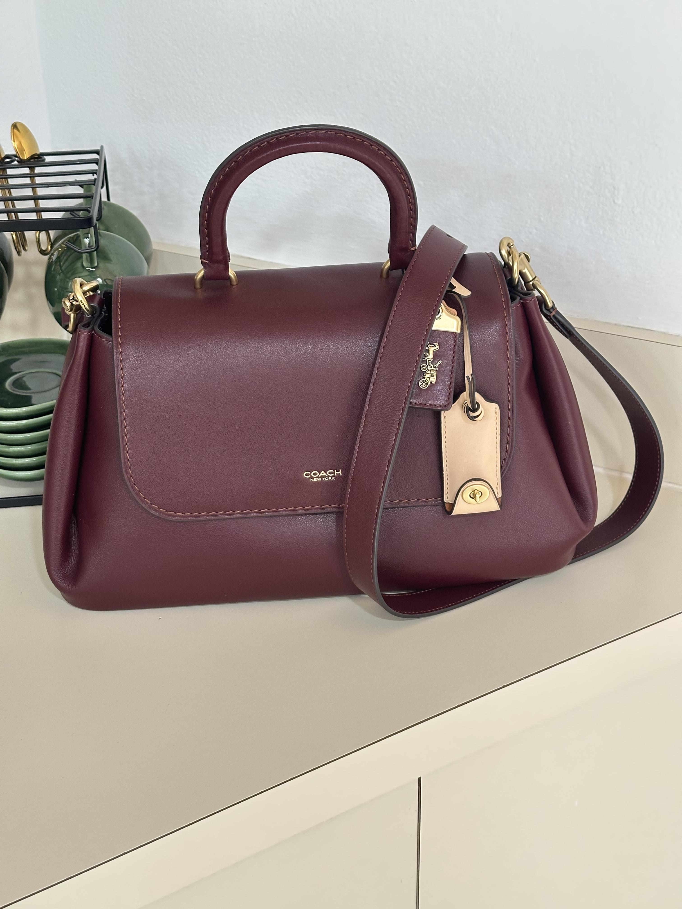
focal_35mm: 48
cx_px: 341
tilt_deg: -28.4
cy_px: 454
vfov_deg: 39.7
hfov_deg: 30.3
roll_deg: +0.5
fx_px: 1261
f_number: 1.78
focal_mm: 6.86
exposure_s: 1/60
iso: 160
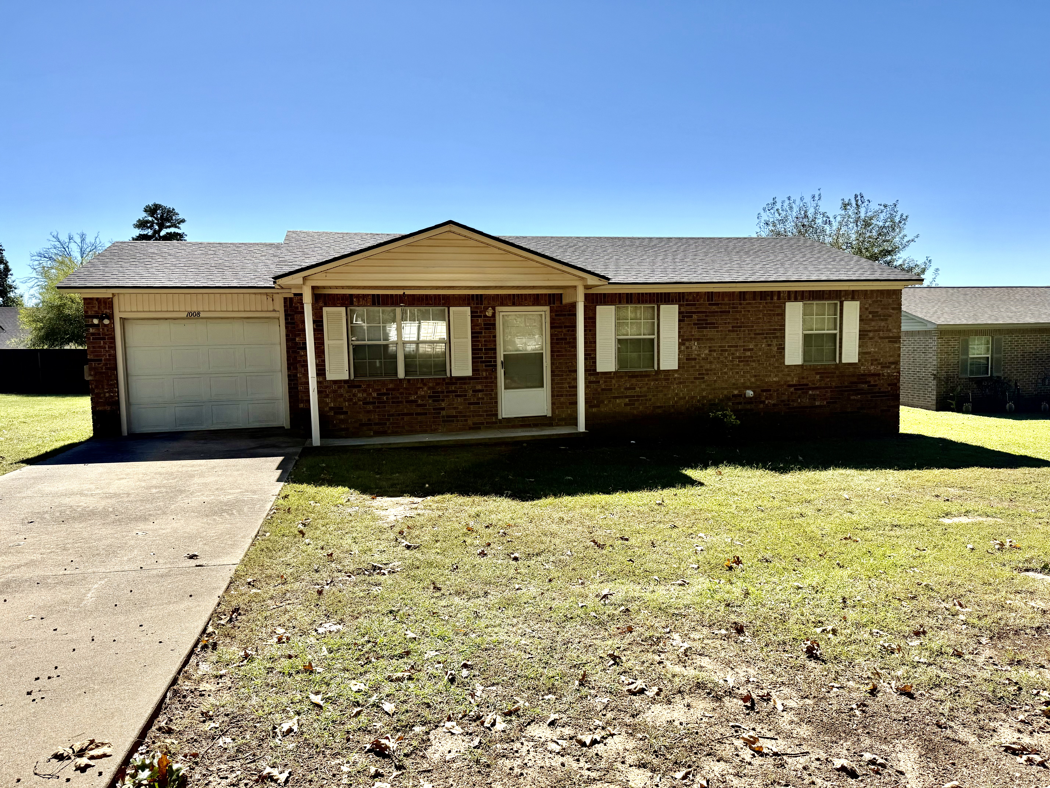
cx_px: 525
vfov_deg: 56.8
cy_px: 394
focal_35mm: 24
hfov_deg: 71.6
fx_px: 728
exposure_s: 1/4167
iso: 80
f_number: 1.78
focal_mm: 6.76
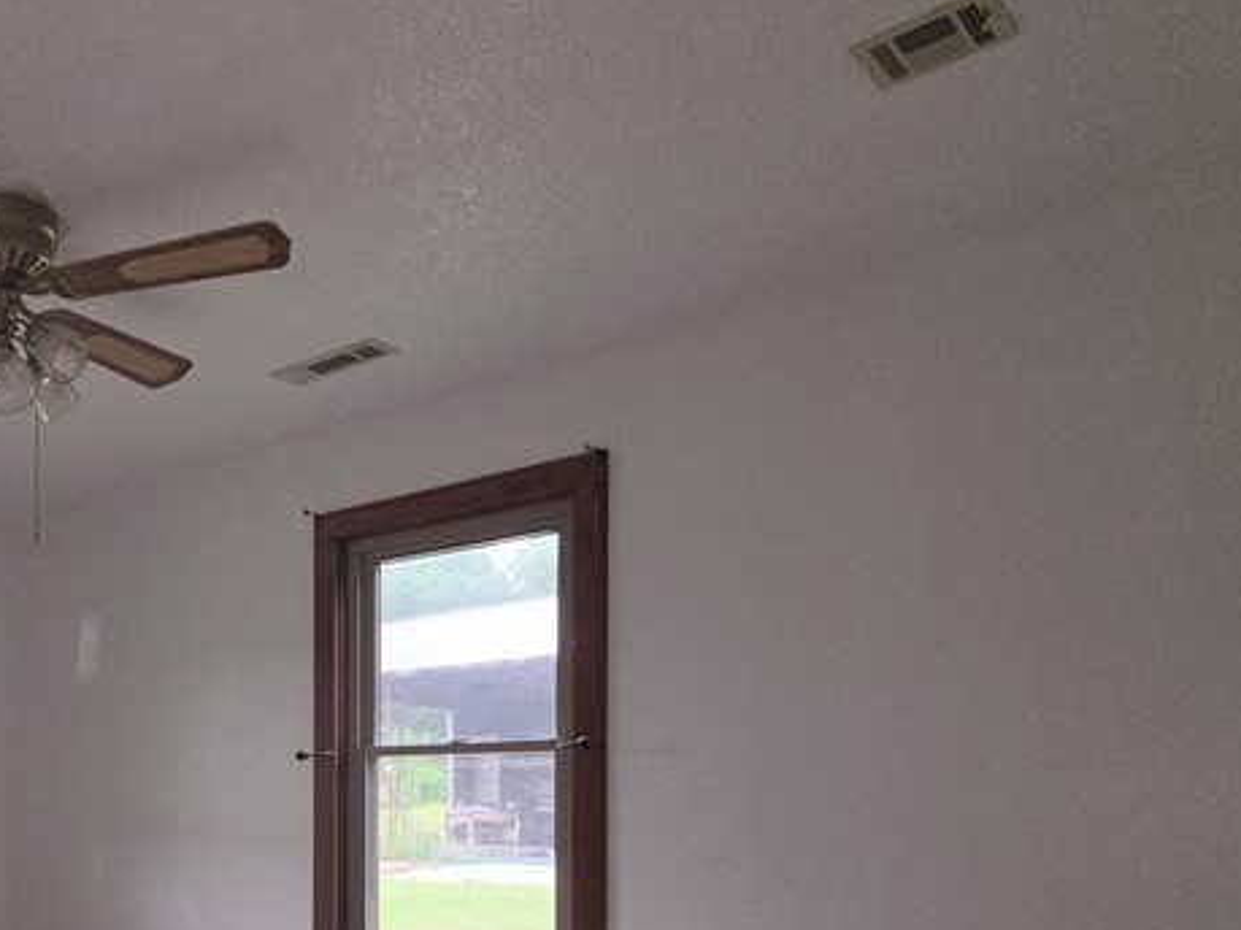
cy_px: 814
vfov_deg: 44.4
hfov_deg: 50.9
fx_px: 1039
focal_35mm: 29
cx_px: 27
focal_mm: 2.2
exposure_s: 1/60
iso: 80
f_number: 1.9
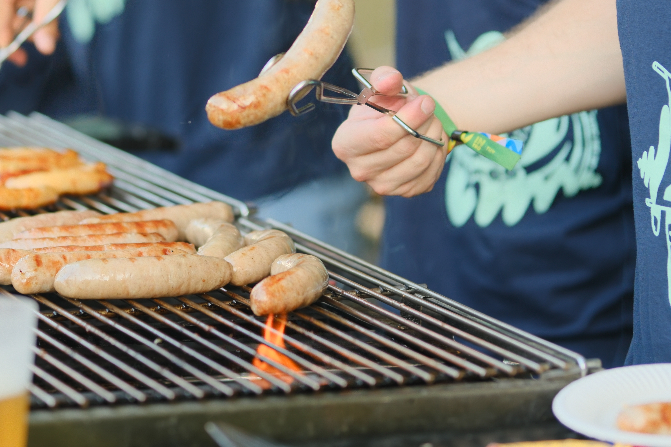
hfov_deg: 13.7
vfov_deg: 9.1
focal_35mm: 150
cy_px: 167
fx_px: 2796
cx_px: 232
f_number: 1.4
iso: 200
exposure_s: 1/160
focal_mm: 56
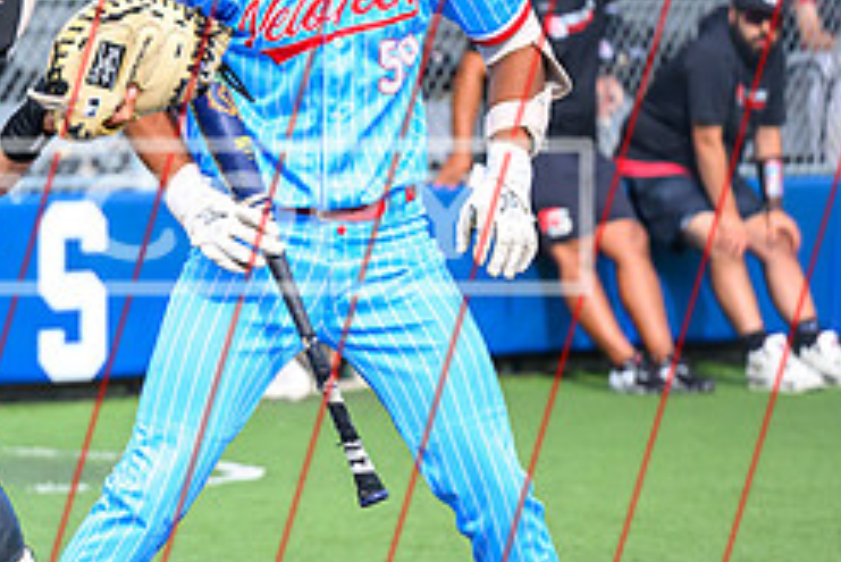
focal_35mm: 290
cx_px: 209
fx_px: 6778
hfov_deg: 7.1
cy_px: 451
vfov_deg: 4.7
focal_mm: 92
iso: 800
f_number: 2.8
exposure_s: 1/3200
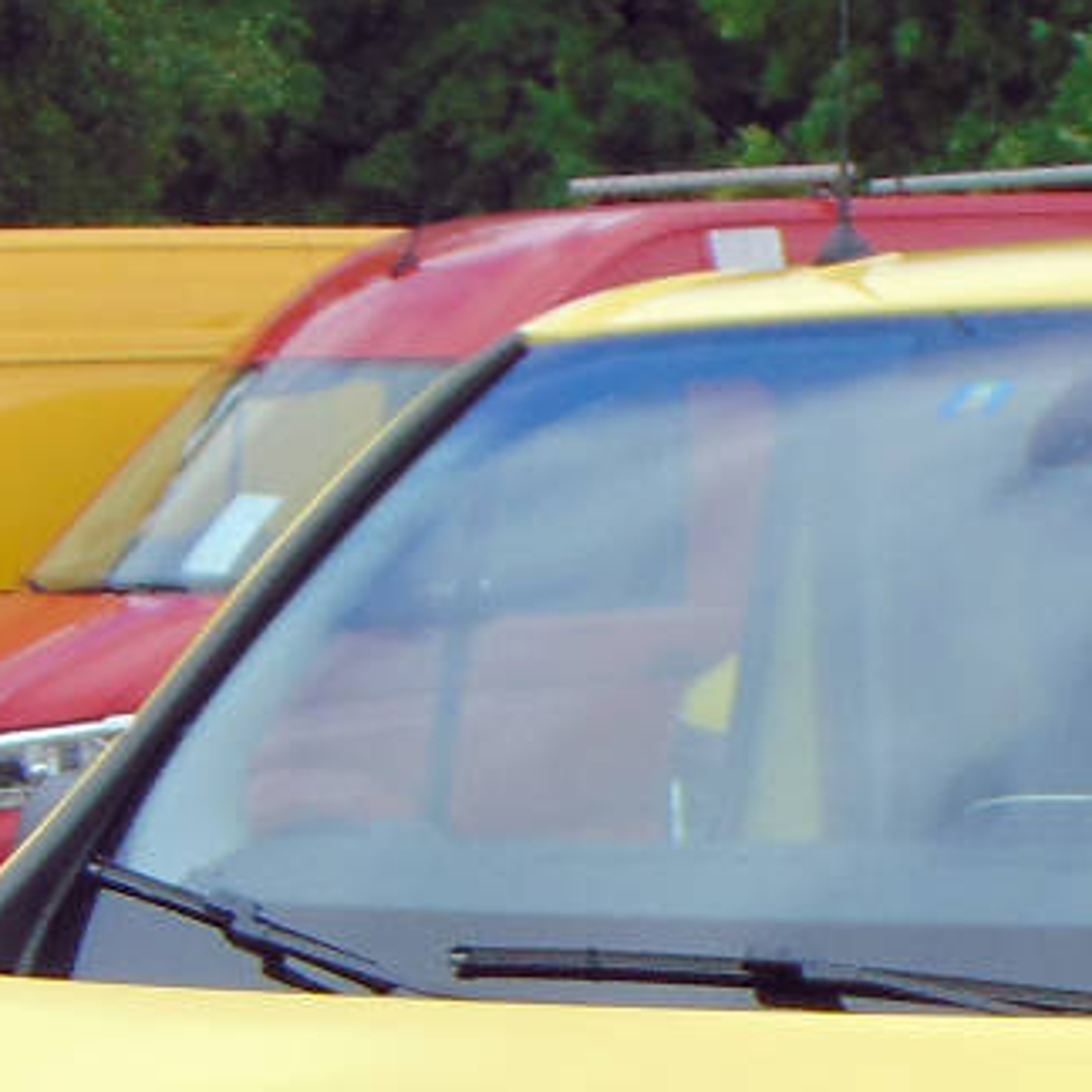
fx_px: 7780
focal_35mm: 218
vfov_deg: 7.9
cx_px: 1261
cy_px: 1389
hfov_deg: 8.0
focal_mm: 9
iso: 80
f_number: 3.5
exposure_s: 1/640
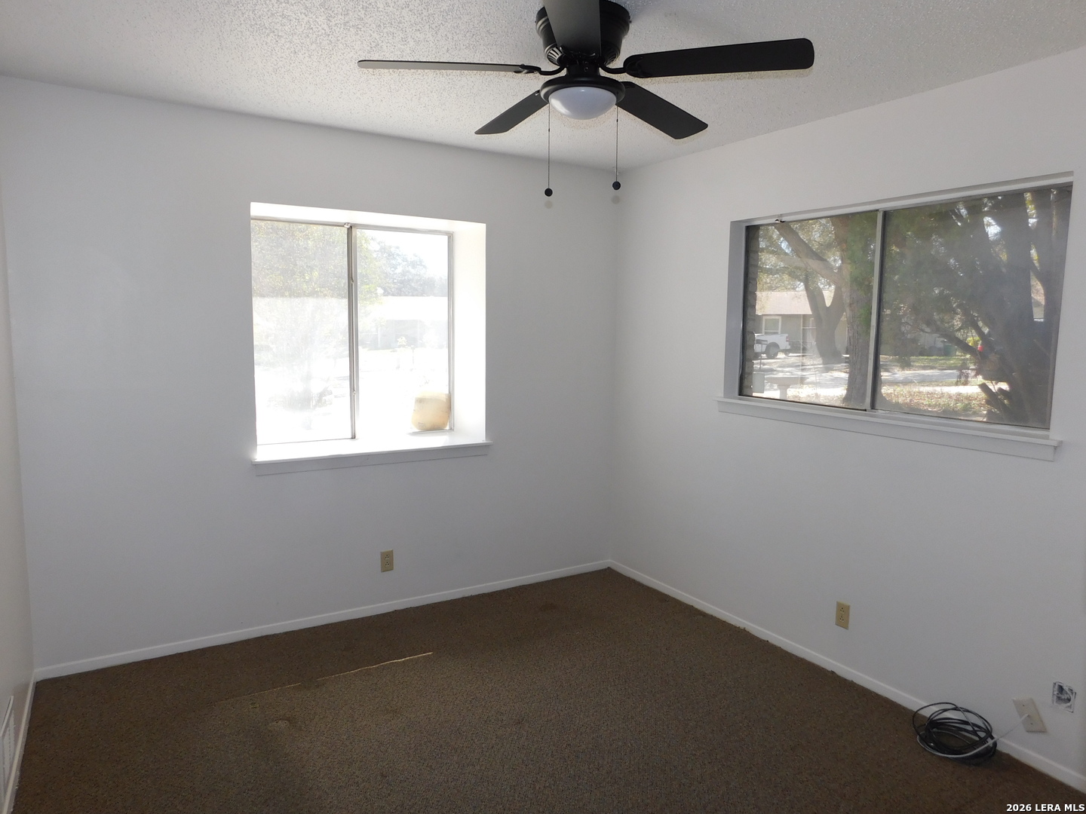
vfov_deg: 58.9
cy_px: 407
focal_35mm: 23
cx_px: 543
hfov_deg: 73.9
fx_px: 722
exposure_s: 1/80
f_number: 3
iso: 125
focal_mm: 4
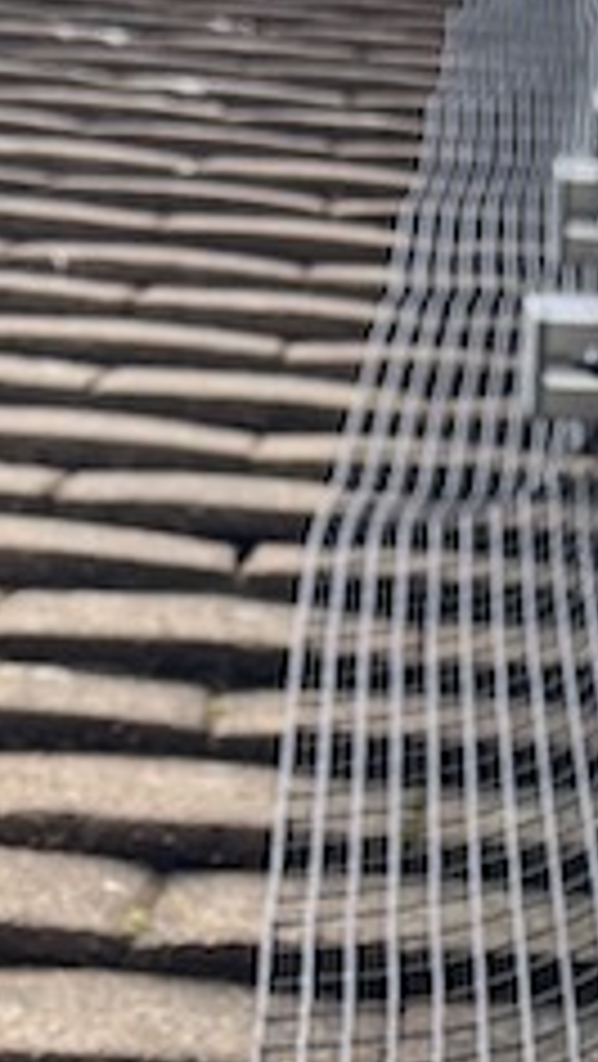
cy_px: 1854
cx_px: 598
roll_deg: -1.4
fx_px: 3378
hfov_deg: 10.0
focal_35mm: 120
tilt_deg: +4.3
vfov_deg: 15.6
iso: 50
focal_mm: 5.1
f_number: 1.6
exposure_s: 1/821
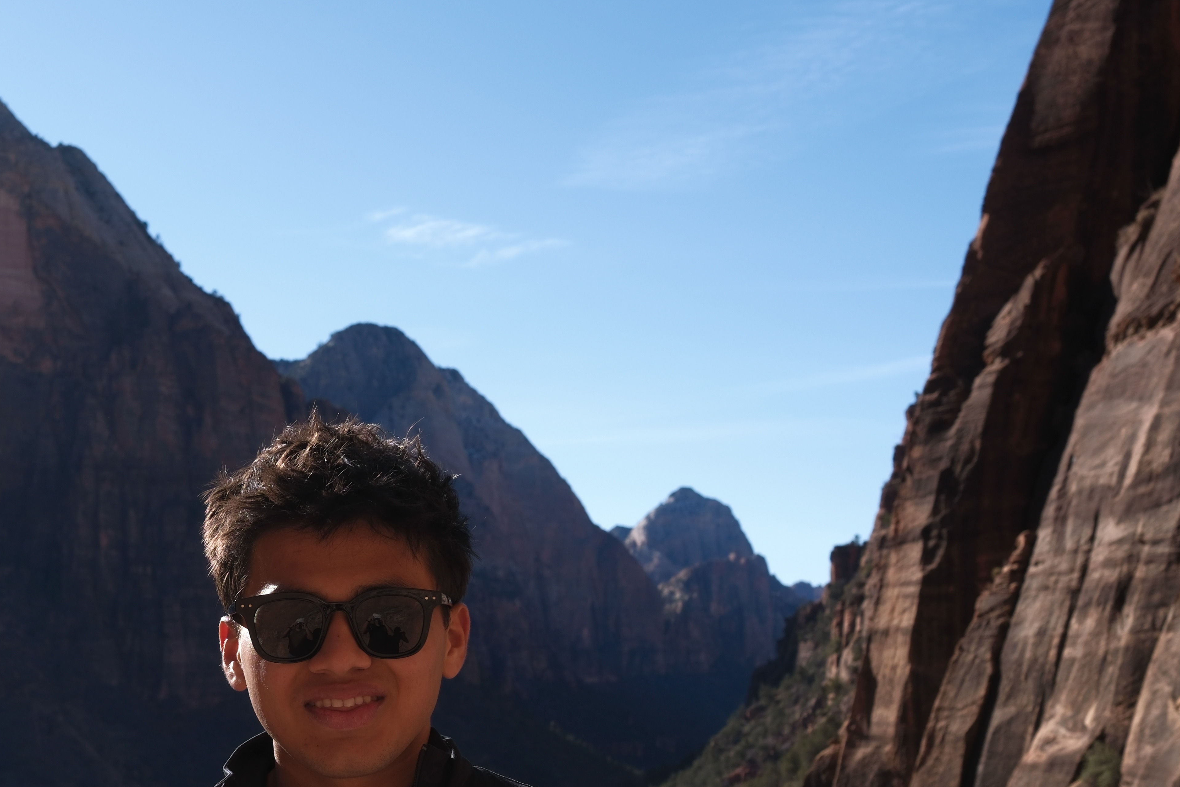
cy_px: 605
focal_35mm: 70
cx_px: 263
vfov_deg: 19.3
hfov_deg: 28.3
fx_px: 2294
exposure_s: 1/300
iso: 64
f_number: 5.6
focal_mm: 23
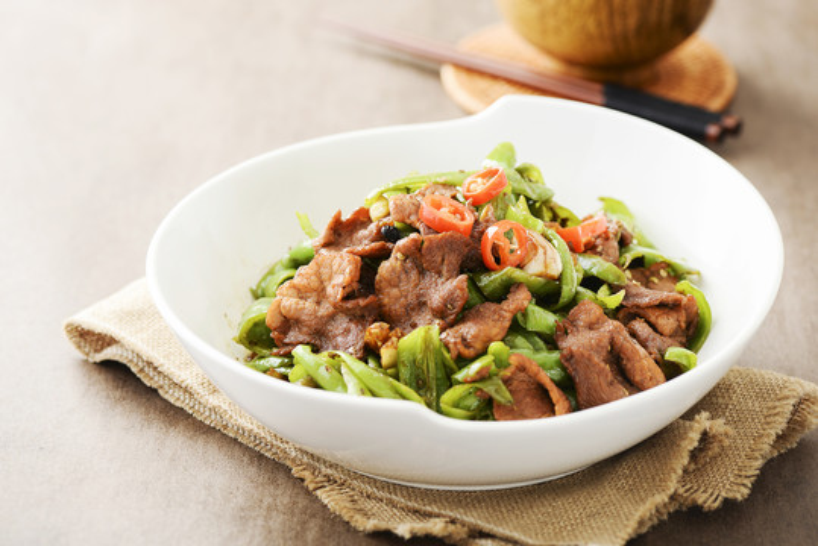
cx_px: 409
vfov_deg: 13.1
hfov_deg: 19.4
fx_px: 2387
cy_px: 273
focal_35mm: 105
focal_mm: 105
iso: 125
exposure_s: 1/125
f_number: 5.6
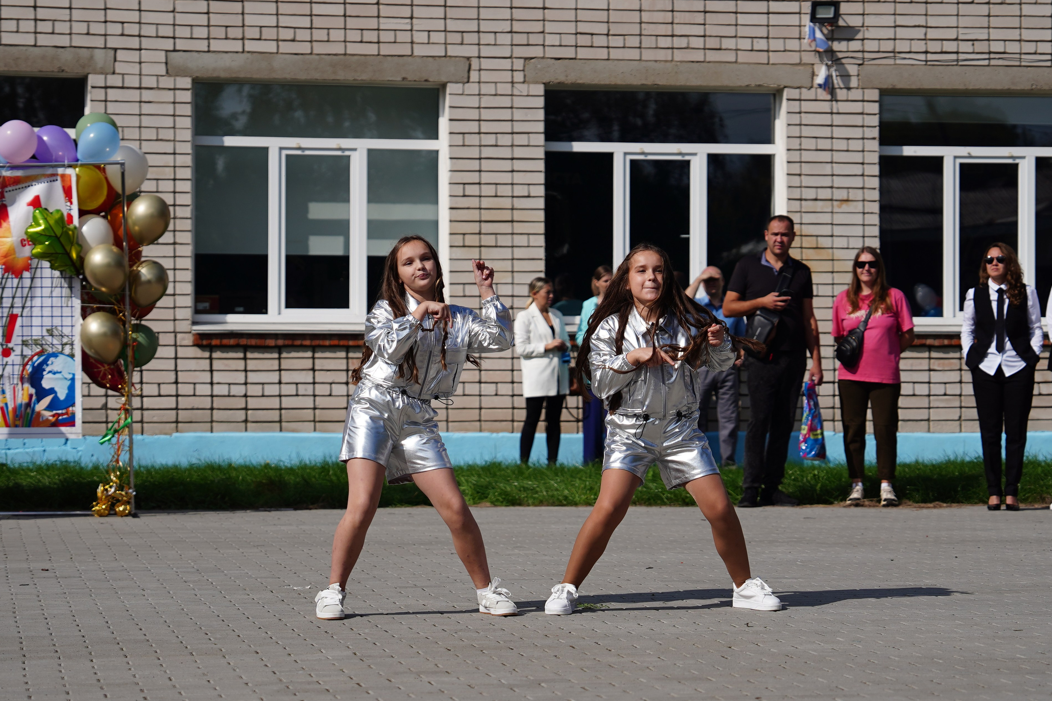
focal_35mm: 103
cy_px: 339
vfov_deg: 13.3
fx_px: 3010
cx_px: 524
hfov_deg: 19.8
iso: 125
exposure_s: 1/4000
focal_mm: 66
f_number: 2.8
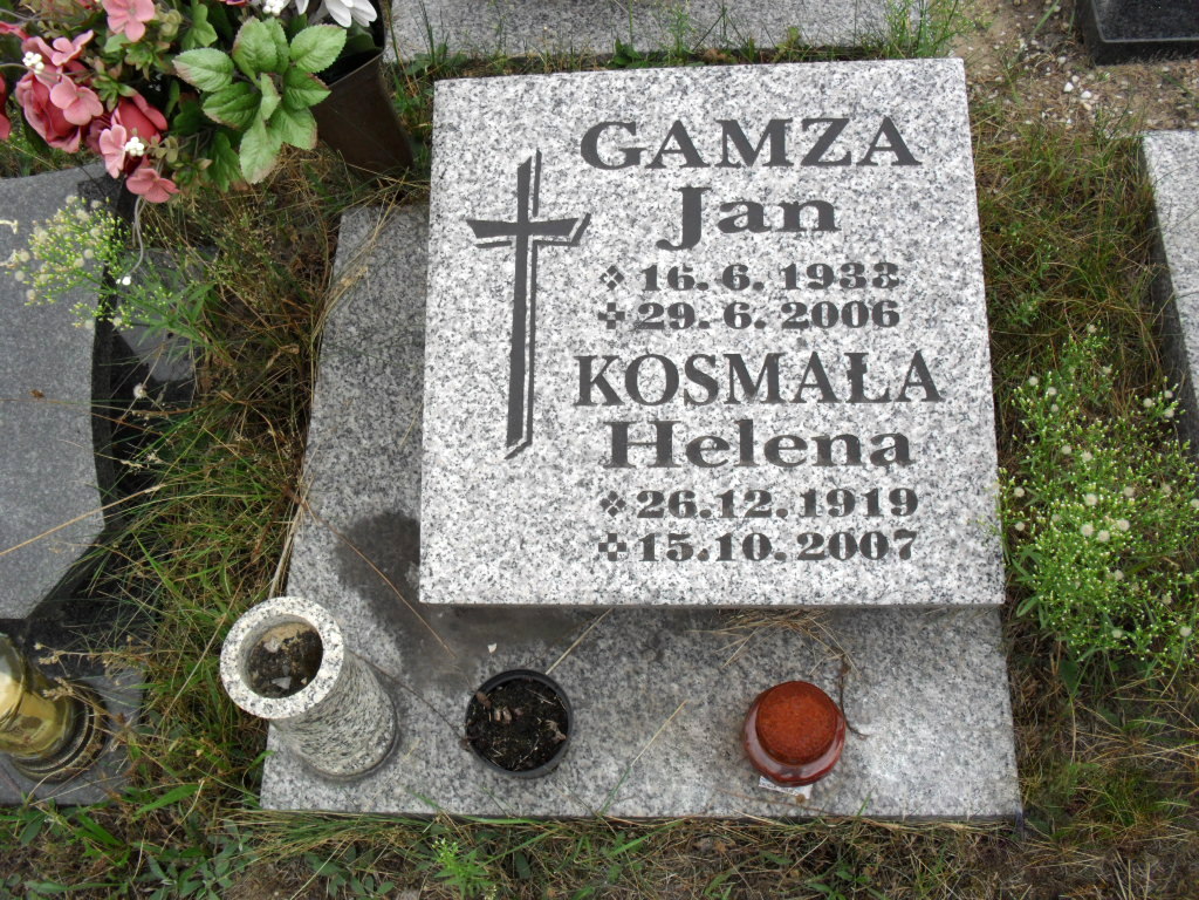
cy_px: 450
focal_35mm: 35
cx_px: 600
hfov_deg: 52.6
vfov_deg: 40.7
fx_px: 1212
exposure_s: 1/350
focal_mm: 6.3
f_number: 3.2
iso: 100
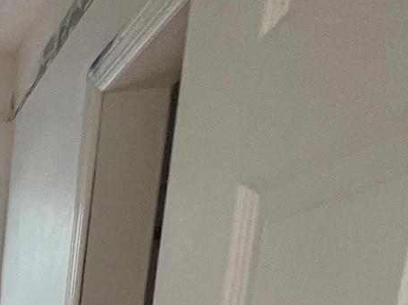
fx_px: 683
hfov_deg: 22.0
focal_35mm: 58
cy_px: 584
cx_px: -311
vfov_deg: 18.3
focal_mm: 1.57
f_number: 1.8
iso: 640
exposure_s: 1/60
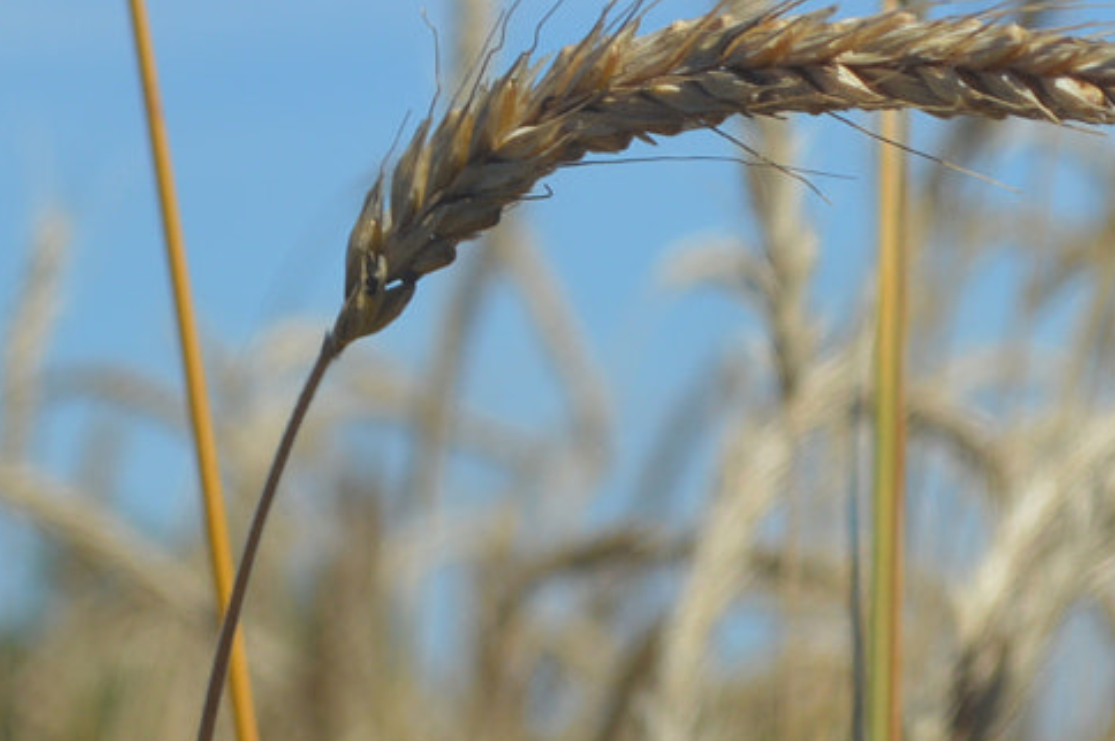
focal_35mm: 273
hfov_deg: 7.6
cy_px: 64
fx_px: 8439
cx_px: 721
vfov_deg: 5.0
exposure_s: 1/200
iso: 100
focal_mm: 55
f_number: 7.1
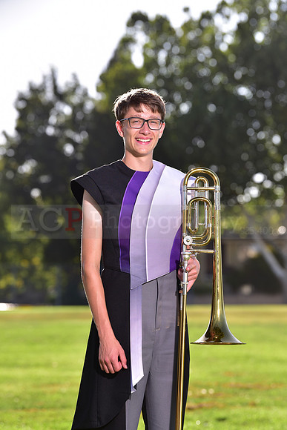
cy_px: 215
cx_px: 144
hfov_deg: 9.2
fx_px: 1793
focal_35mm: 150
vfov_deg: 13.7
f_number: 5
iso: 80
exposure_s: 1/250
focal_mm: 150
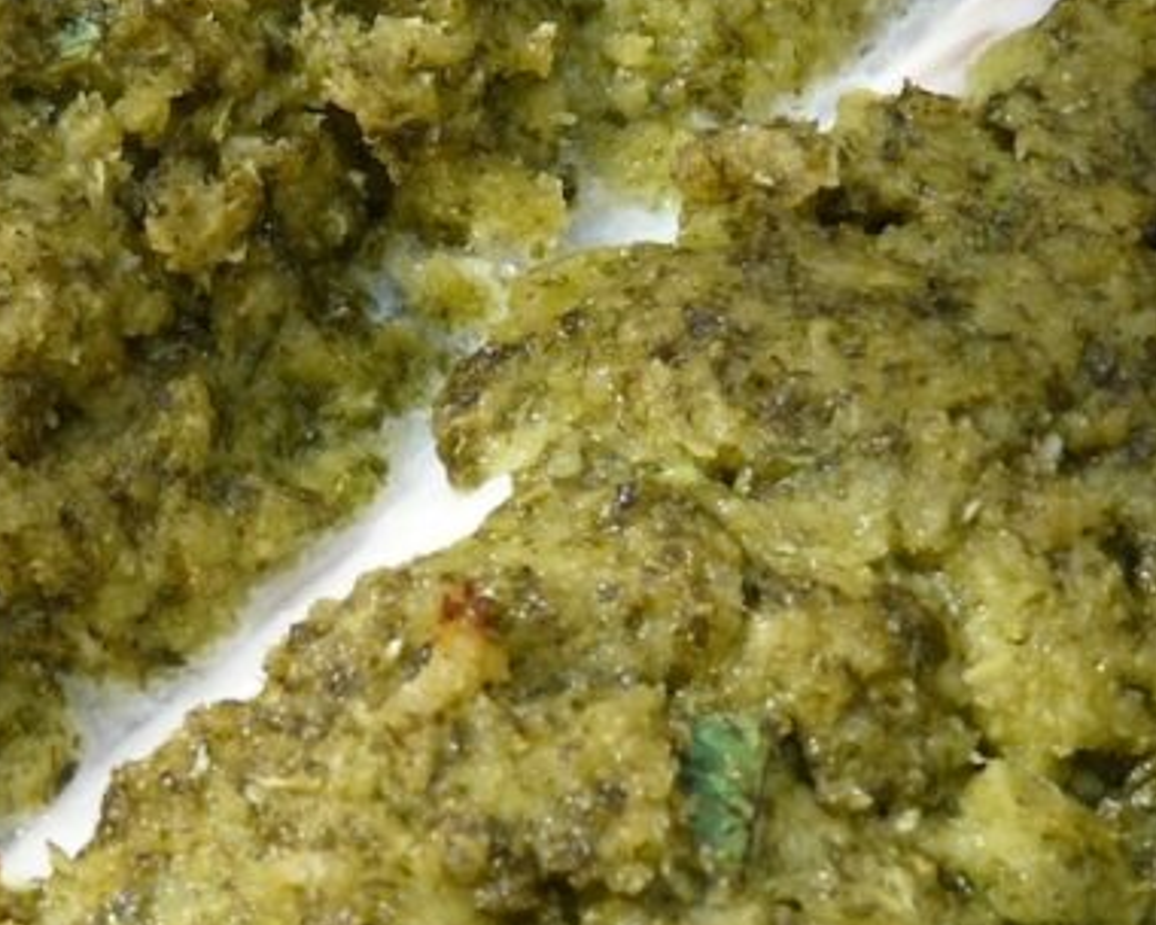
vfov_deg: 12.0
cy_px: 551
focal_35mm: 129
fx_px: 4413
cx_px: 353
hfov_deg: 14.9
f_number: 4
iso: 100
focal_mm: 8.1
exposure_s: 1/250
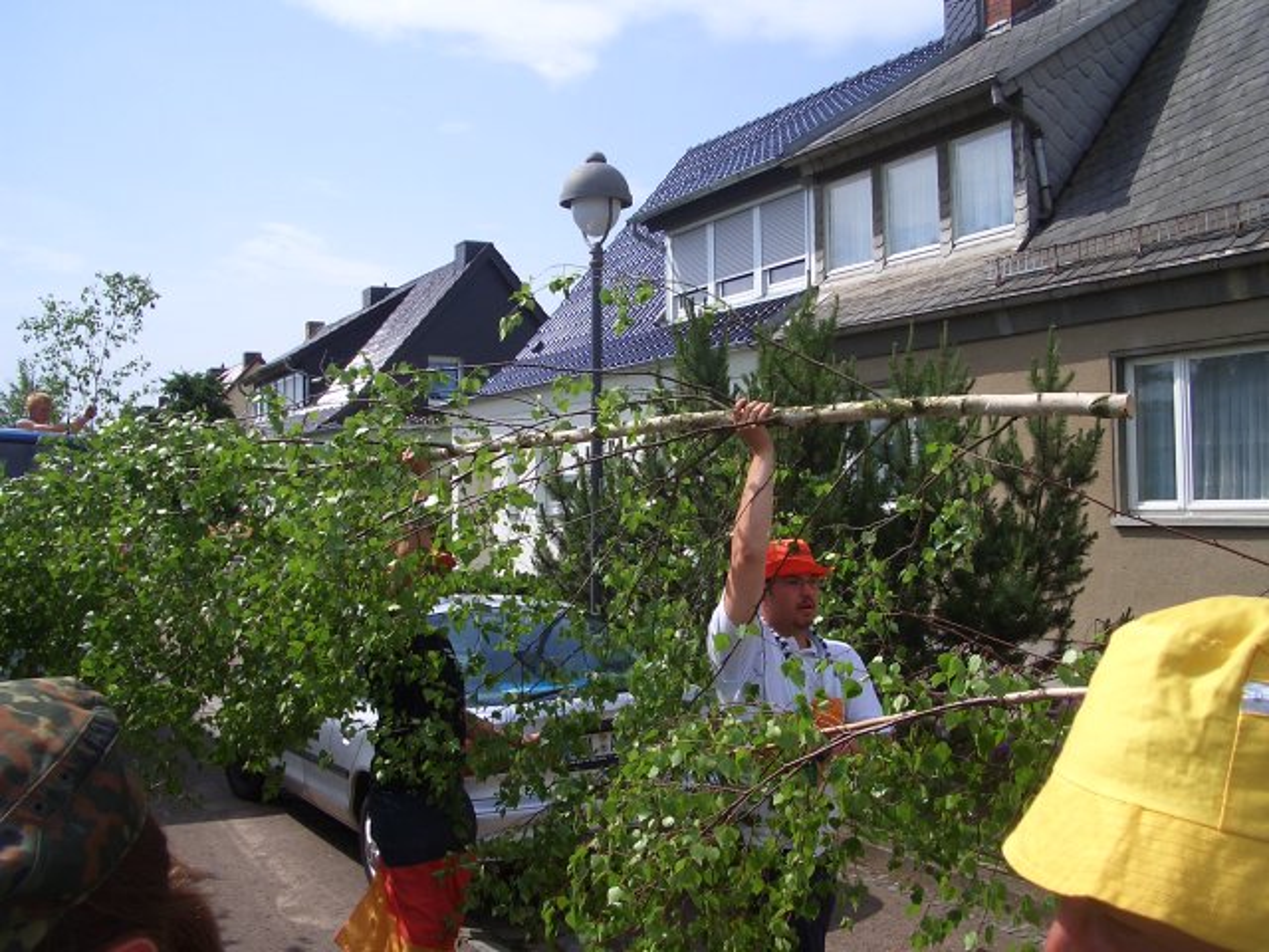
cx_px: 634
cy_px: 476
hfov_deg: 52.6
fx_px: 1283
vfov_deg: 40.7
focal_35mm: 35
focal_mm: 5.8
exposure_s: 1/640
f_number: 4.3
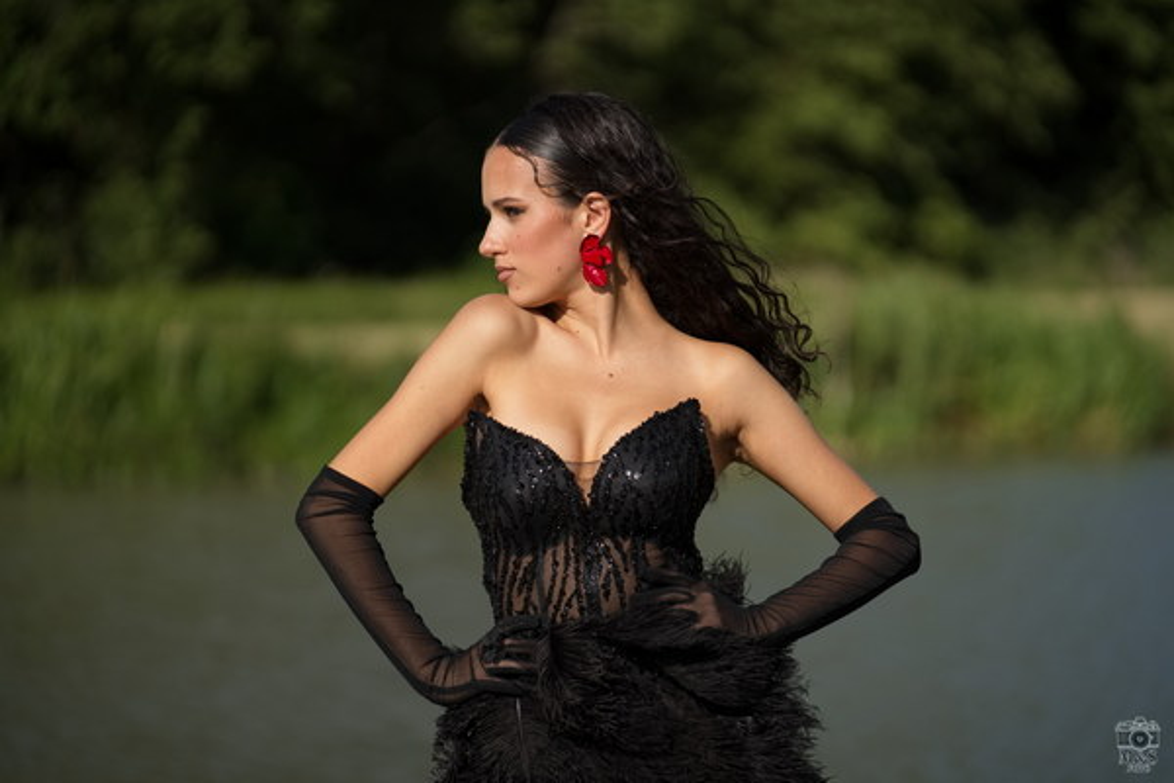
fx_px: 4109
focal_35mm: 126
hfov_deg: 16.3
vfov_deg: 10.9
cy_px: 392
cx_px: 587
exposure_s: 1/2500
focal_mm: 126
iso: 100
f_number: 2.8
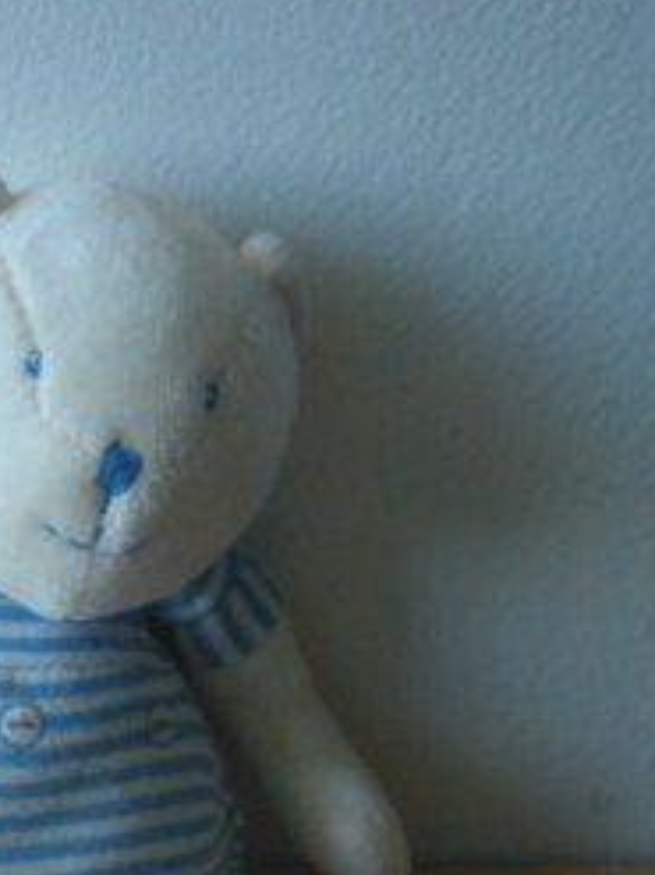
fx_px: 2020
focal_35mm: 80
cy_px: 871
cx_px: 78
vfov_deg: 23.4
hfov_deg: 18.2
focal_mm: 6.3
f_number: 3.1
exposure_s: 1/60.6
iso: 157
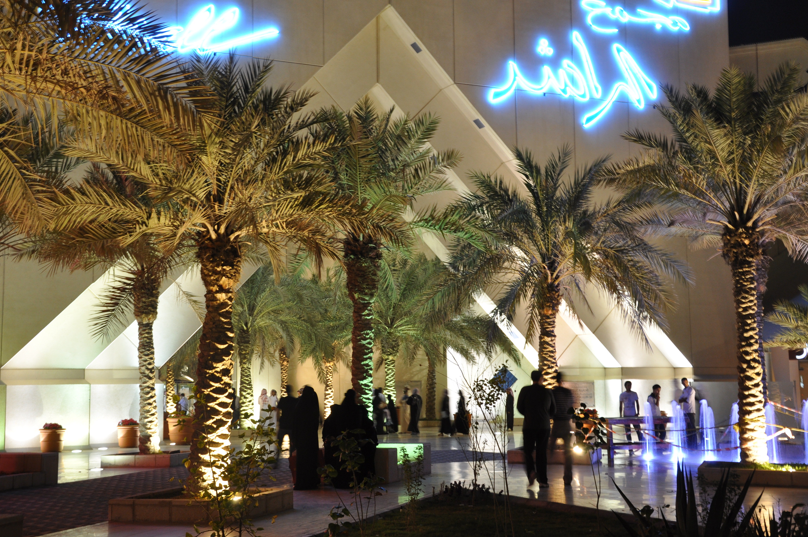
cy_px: 257
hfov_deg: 39.6
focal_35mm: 50
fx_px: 1121
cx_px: 363
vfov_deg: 26.9
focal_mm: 30
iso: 400
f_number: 5.6
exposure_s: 1/4
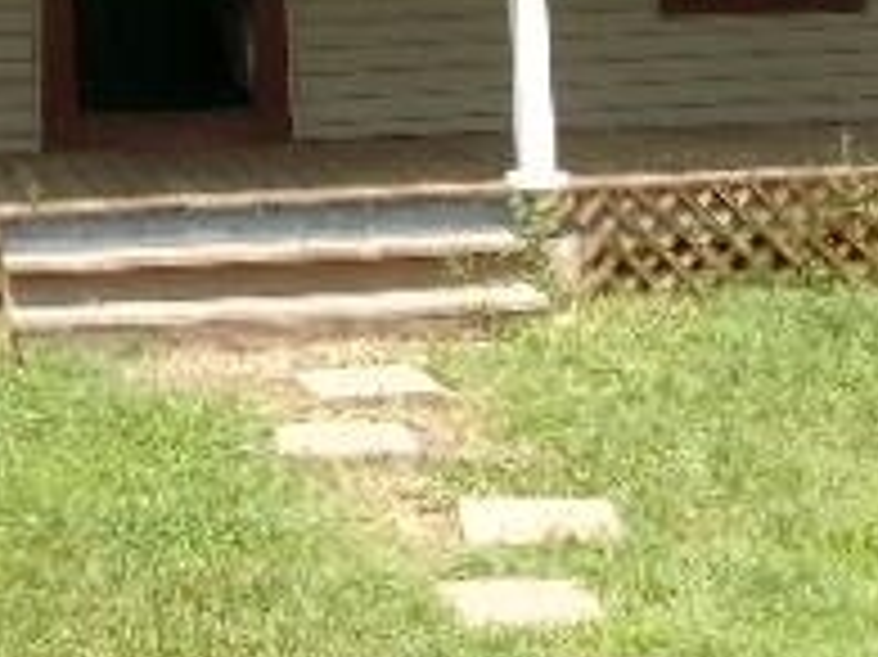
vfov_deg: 14.8
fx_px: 2332
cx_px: 176
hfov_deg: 21.1
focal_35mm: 92
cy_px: -351
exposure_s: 1/70
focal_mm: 5.1
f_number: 10.8
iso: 100
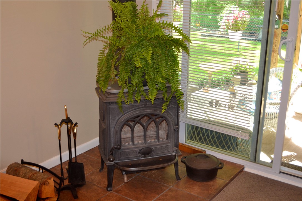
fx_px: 377
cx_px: 151
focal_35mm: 45
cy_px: 100
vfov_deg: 29.9
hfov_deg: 43.6
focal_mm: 30
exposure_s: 1/60
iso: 640
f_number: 4.5
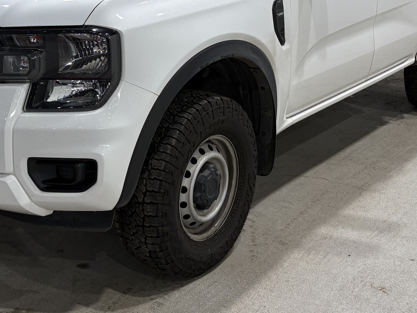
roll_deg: +0.4
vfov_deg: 24.3
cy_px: 47
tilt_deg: -9.4
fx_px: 711
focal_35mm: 59
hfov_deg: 32.3
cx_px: 122
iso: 64
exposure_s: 1/100
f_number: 1.6
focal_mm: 5.96
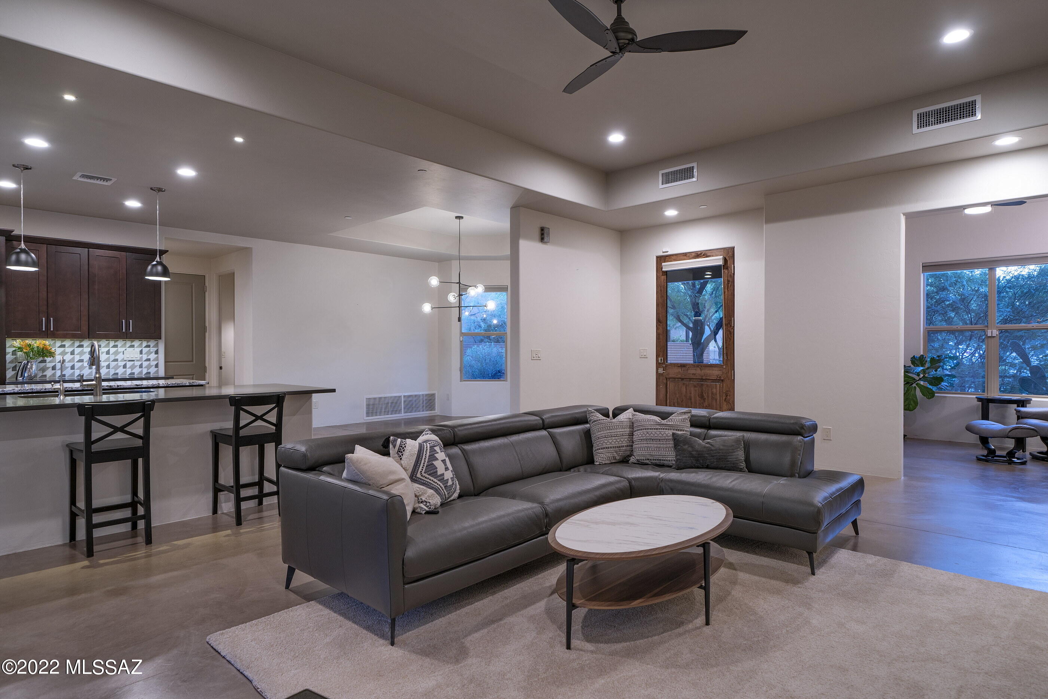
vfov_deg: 64.5
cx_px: 524
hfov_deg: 86.9
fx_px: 553
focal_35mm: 19
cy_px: 350
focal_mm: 19
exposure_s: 1/4
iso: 200
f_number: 5.6
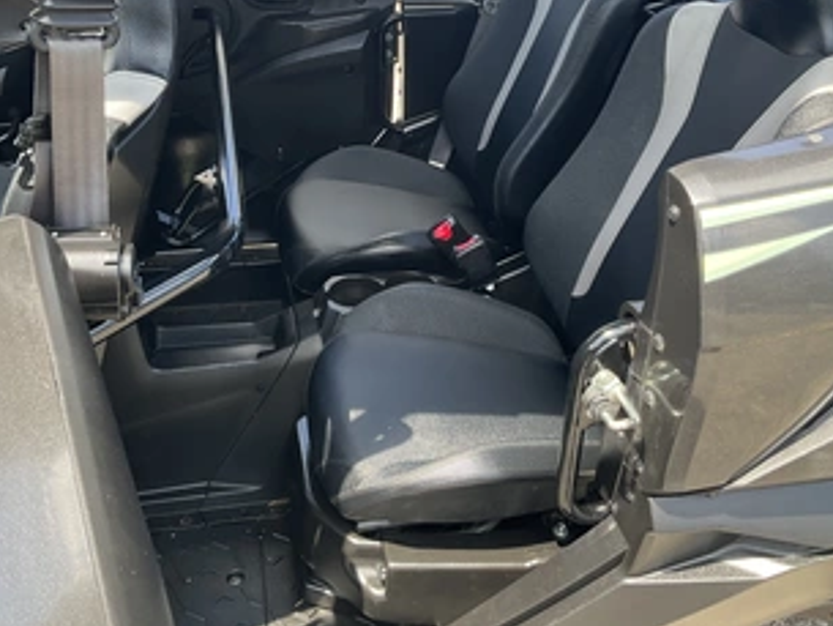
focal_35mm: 38
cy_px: 221
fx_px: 915
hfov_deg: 49.0
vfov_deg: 37.4
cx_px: 412
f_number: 1.8
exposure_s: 1/122
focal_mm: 3
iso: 25
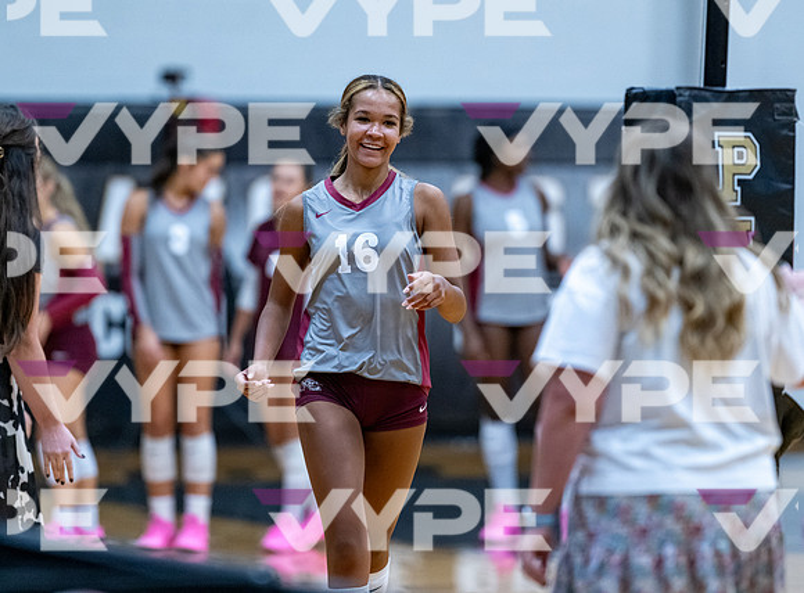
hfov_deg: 8.0
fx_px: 5721
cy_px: 260
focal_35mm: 248
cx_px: 406
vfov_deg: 5.9
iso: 3200
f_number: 2
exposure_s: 1/1600
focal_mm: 200
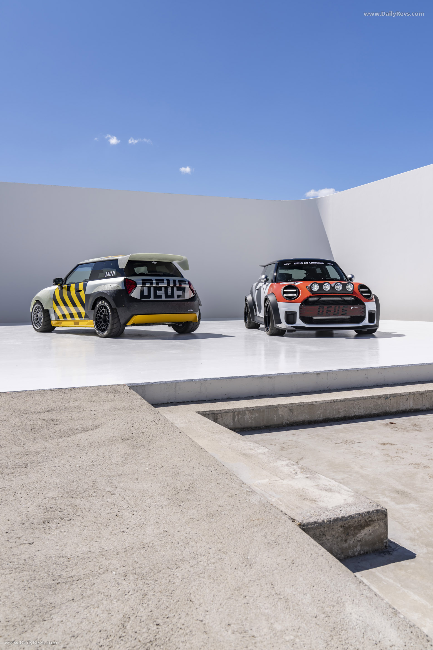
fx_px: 559
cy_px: 325
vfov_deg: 60.3
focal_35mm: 31
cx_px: 216
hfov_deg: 42.3
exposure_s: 1/200
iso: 100
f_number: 7.1
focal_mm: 31
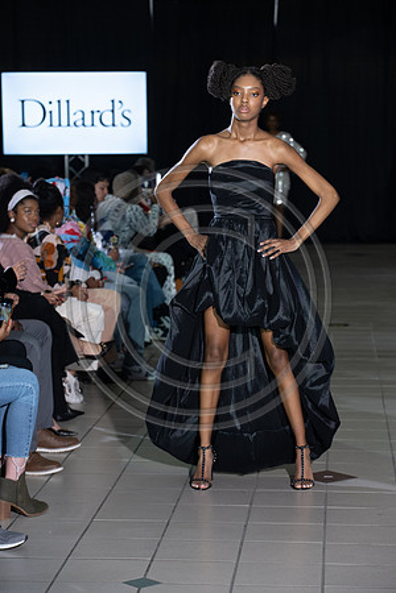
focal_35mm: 102
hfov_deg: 13.4
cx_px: 198
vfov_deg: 20.0
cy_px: 296
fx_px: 1683
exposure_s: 1/160
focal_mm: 102
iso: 1250
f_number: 5
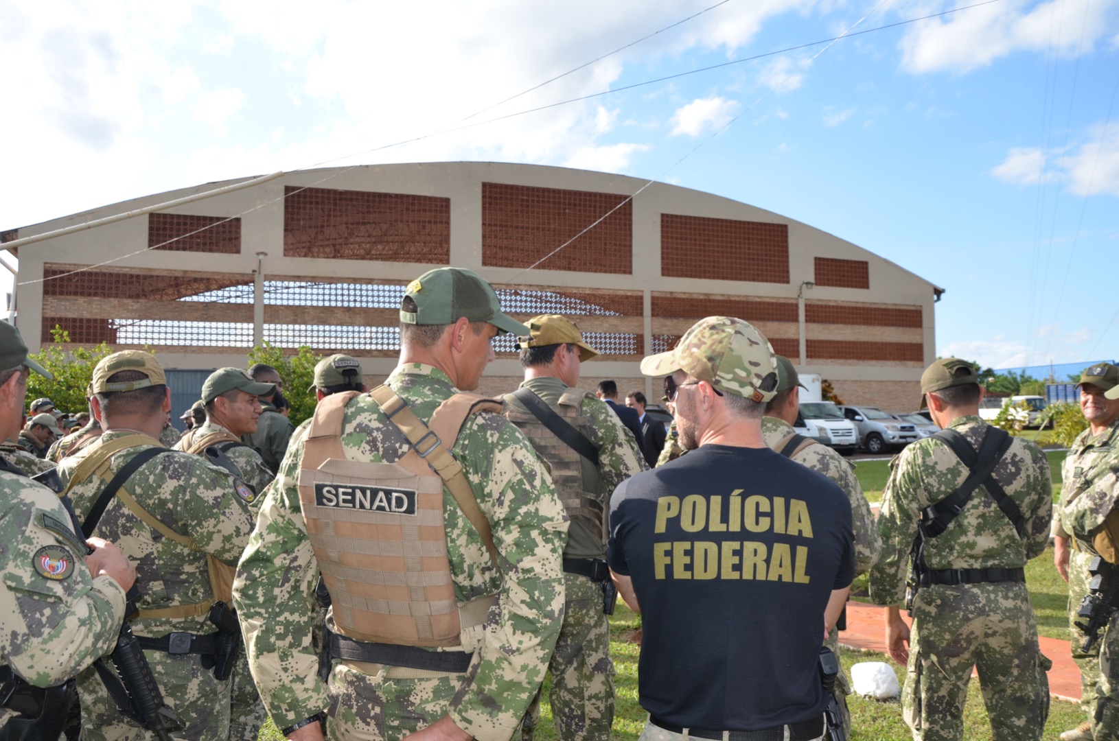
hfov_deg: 59.6
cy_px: 370
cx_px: 560
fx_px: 977
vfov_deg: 41.5
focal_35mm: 32
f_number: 7.1
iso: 100
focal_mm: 21
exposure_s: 1/200
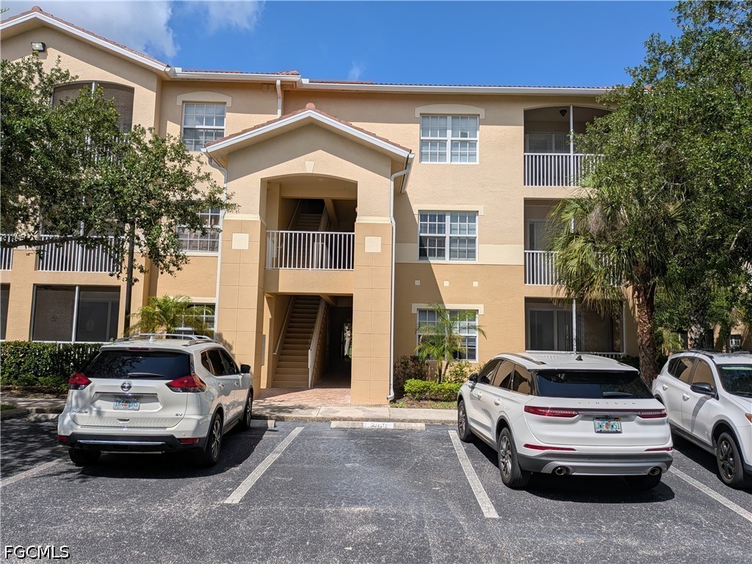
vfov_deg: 56.8
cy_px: 282
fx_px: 521
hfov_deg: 71.6
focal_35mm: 24
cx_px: 376
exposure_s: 1/17544
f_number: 1.7
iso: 32
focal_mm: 4.53
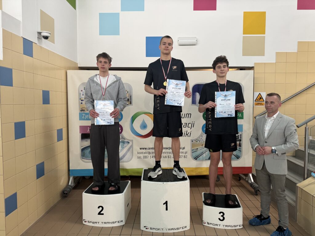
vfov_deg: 56.8
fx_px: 218
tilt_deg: -3.2
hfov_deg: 71.6
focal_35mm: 24
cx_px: 158
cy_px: 118
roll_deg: +0.7
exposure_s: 1/50
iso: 250
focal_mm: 6.76
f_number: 1.78
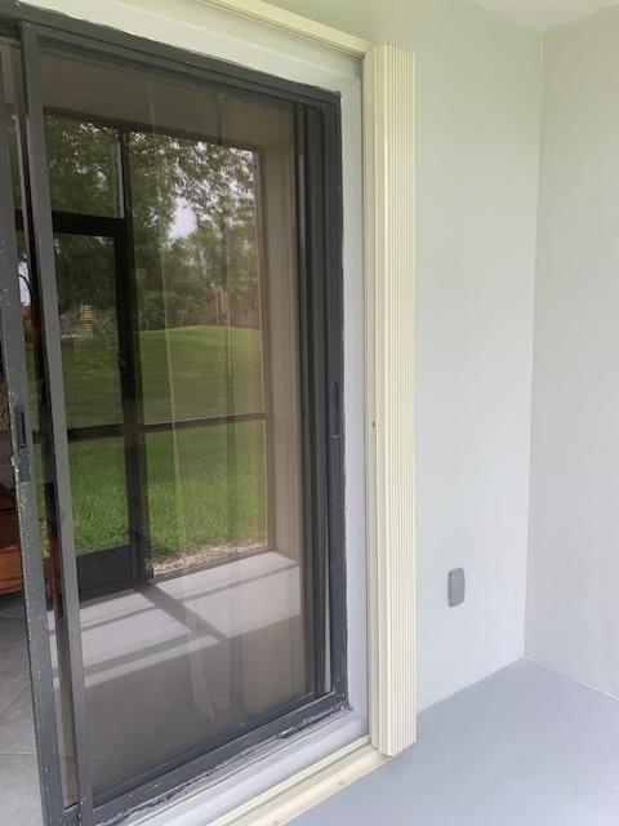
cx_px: 310
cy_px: 413
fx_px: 620
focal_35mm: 26
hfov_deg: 53.1
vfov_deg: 67.3
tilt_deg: -7.1
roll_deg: +1.1
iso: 25
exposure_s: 1/209
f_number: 1.8
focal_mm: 4.25
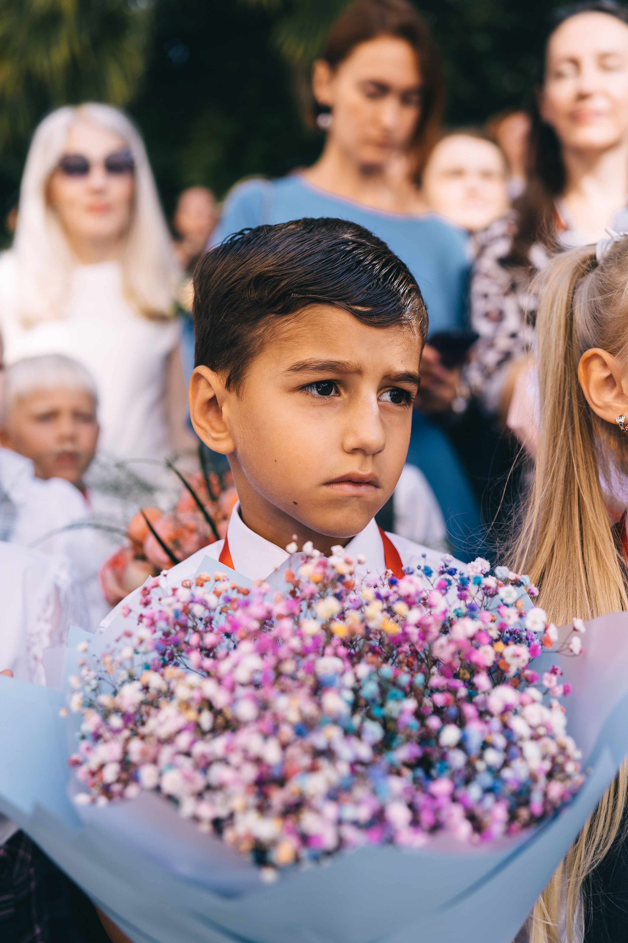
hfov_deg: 29.9
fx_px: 1177
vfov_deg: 43.6
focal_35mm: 45
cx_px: 314
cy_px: 472
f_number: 2.8
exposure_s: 1/400
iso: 125
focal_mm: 45
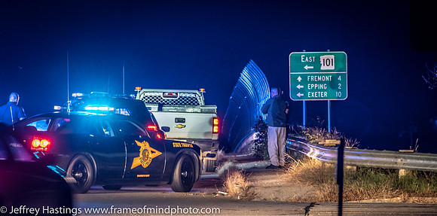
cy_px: 120
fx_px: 3740
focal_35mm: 332
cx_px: 210
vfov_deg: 3.3
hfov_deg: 6.7
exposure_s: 1/15
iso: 2000
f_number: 5.6
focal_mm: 190
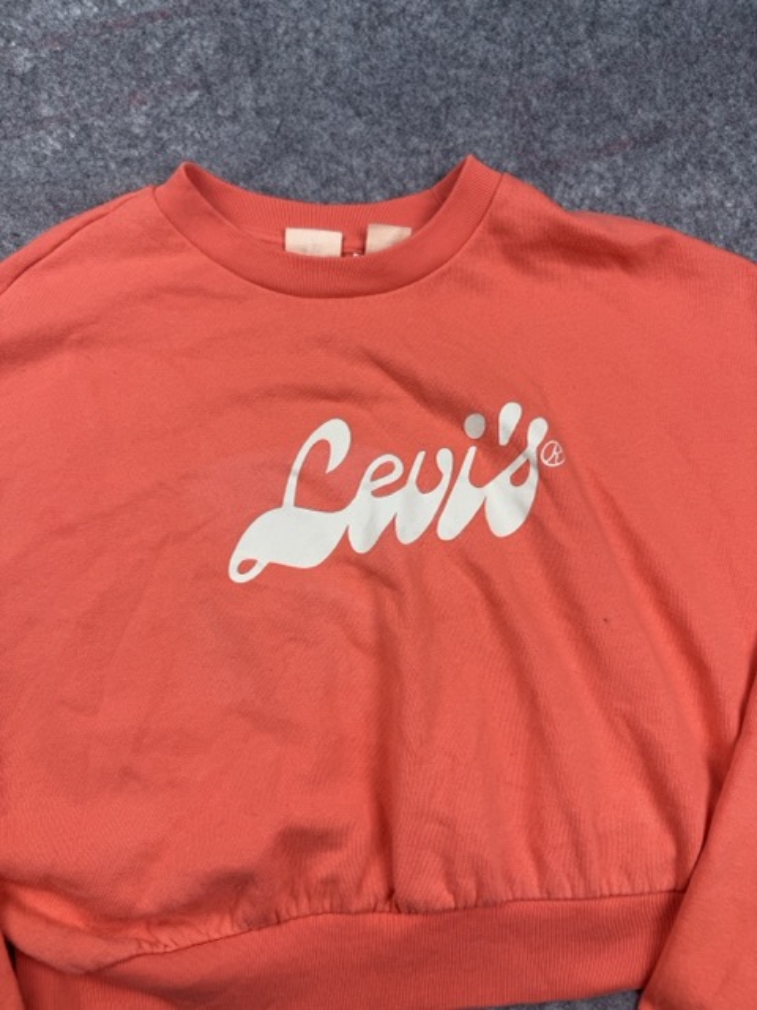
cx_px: 378
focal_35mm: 24
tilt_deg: -59.6
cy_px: 505
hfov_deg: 56.8
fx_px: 700
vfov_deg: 71.6
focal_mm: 6.76
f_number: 1.78
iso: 64
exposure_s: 1/100
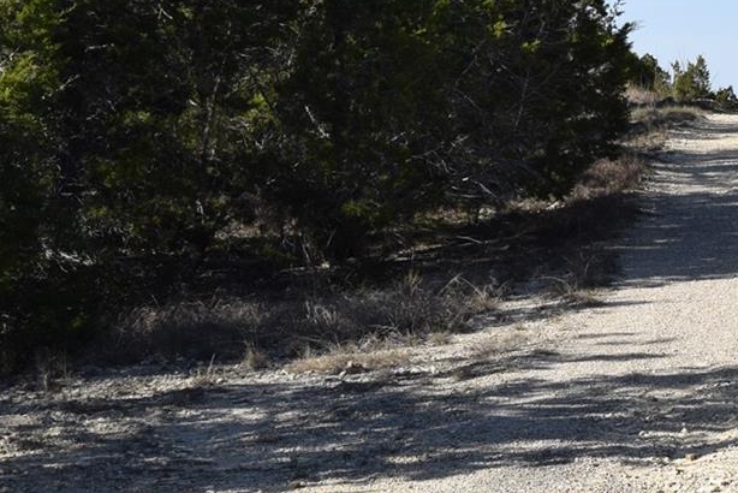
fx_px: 2871
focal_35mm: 140
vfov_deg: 9.7
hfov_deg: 14.4
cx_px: 779
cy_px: -1
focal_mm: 28
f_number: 9
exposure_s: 1/200
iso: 100
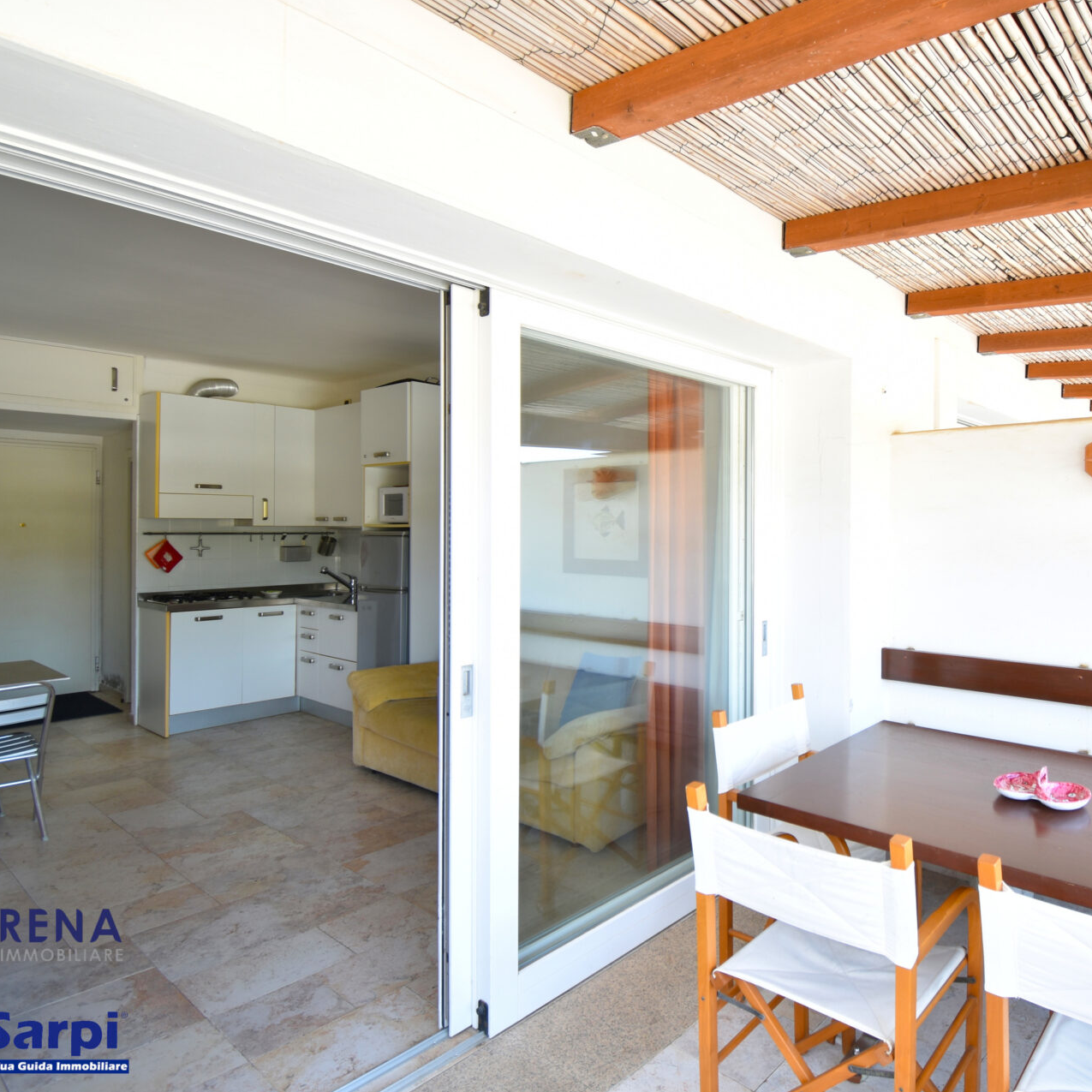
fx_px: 714
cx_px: 750
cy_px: 525
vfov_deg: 74.8
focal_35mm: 20
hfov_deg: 72.0
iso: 100
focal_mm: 10
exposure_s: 1/20
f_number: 4.5
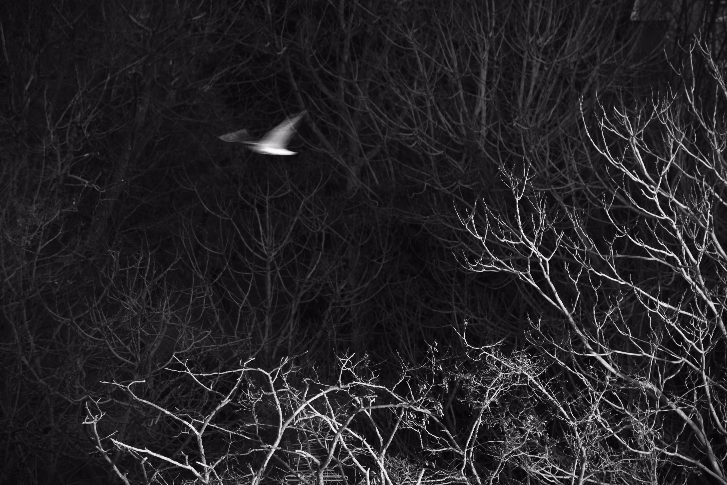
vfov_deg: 6.5
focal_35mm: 210
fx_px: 4241
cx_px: 364
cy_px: 242
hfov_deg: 9.8
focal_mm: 140
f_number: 6.3
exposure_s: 1/50
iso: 100
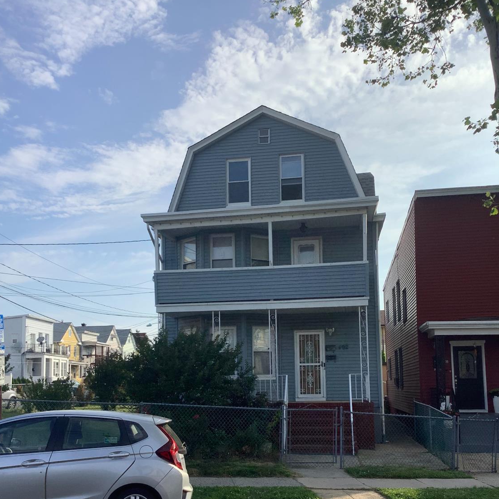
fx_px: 603
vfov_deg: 44.3
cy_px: 332
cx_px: 248
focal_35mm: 37
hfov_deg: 44.9
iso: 25
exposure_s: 1/1181
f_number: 2.4
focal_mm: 3.3
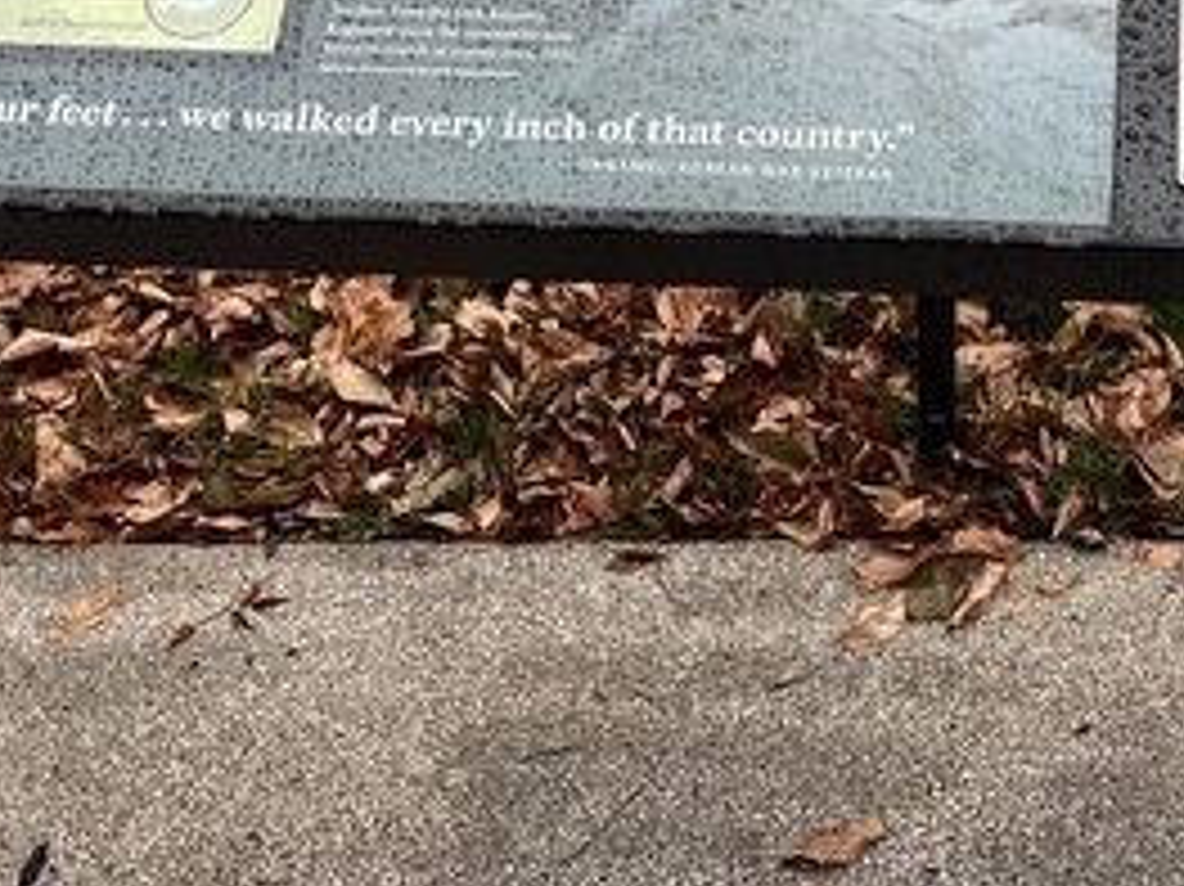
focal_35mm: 79
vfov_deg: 18.0
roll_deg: +2.2
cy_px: -63
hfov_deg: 24.4
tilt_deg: -31.2
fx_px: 2701
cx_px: 936
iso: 50
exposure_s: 1/315
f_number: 1.6
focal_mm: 5.1
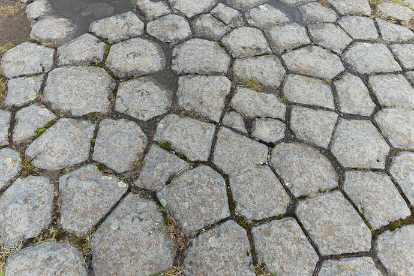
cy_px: 138
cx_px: 207
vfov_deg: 53.1
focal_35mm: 24
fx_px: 276
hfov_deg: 73.7
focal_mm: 16
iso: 3200
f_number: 8
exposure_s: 1/1250
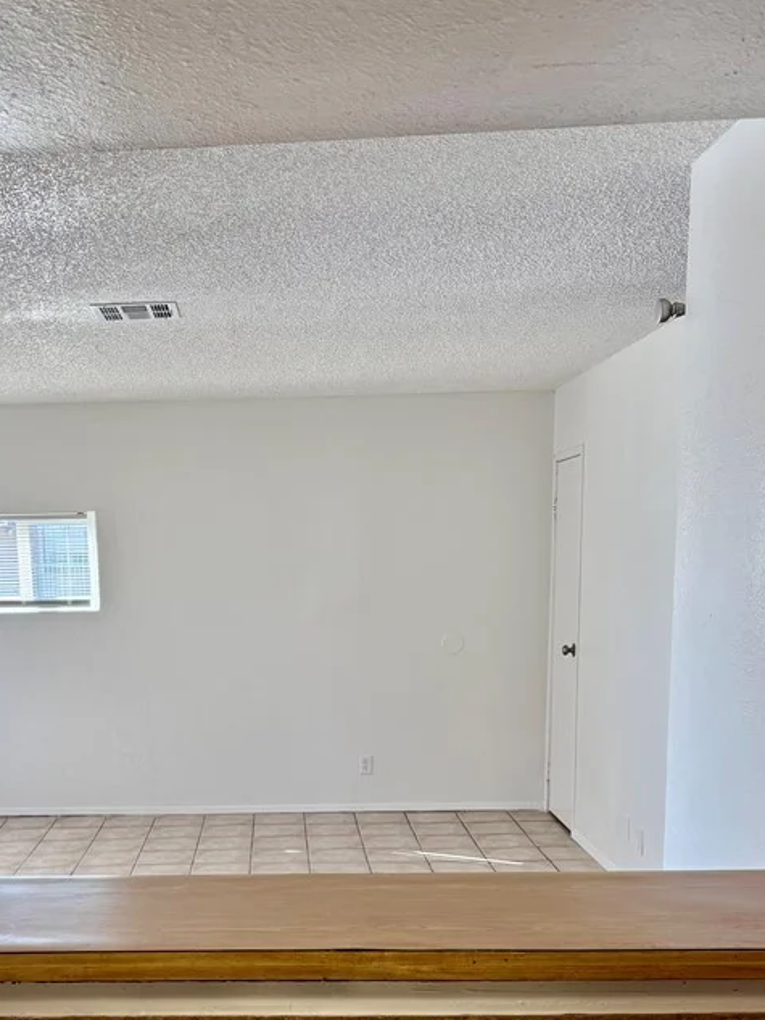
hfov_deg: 33.8
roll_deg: +0.0
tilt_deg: -9.3
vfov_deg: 43.5
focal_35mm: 42
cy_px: 754
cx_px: 215
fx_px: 1237
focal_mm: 5.96
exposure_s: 1/197
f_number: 1.6
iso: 64
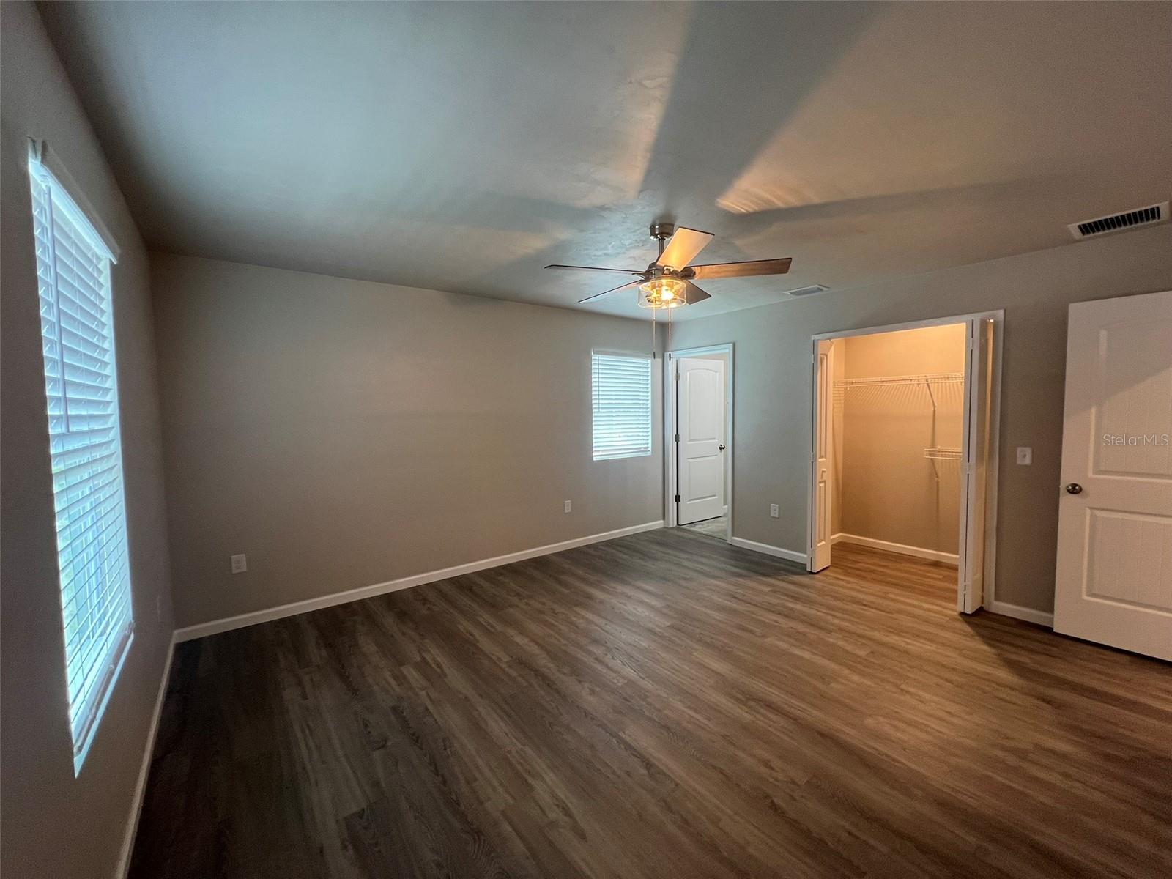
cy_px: 440
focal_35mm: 13
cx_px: 586
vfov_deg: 89.9
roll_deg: +0.7
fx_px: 440
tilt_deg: -3.6
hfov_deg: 106.2
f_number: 1.8
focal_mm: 1.57
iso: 125
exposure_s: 1/60
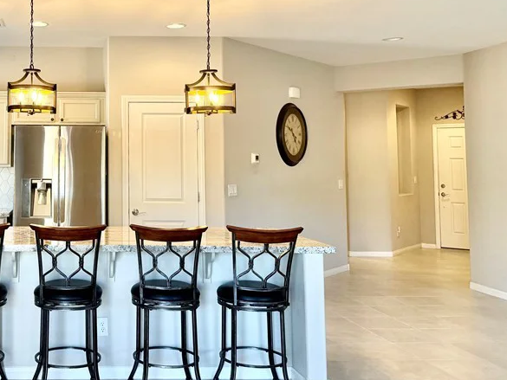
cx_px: 76
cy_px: 112
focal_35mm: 42
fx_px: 615
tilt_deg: +4.7
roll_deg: -1.9
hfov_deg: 42.1
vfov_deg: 33.9
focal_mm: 6.76
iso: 200
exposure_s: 1/130
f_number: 1.78
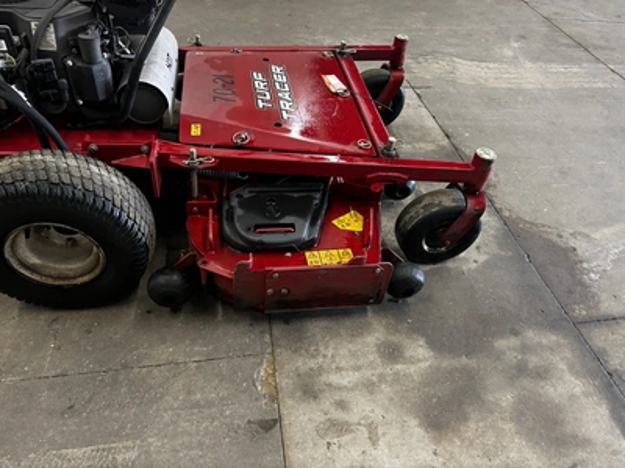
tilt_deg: -44.1
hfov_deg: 67.3
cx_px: 312
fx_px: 469
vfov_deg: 53.1
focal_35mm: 26
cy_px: 234
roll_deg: -6.3
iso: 500
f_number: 1.6
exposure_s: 1/60
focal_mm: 5.96
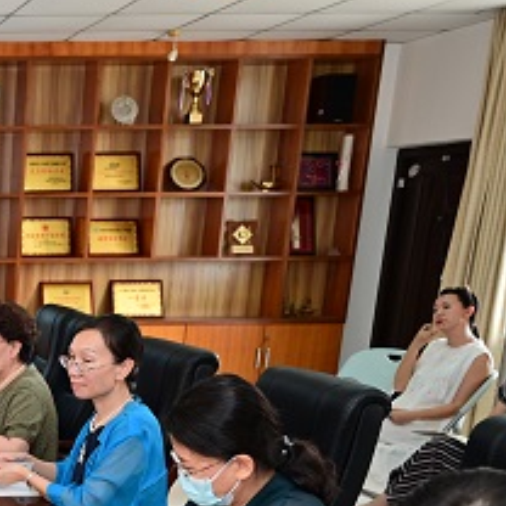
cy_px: 511
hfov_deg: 23.1
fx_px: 1016
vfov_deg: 26.4
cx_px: -236
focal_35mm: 61
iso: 400
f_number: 2.8
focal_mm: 21.5
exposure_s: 1/160
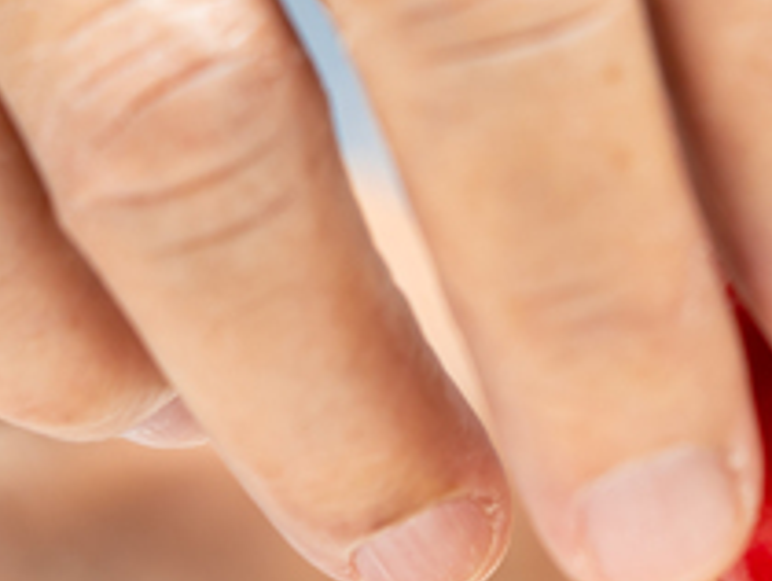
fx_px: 9199
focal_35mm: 412
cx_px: 893
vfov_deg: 3.6
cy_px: 664
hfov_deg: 4.8
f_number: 3.2
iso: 100
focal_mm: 90
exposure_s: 1/100
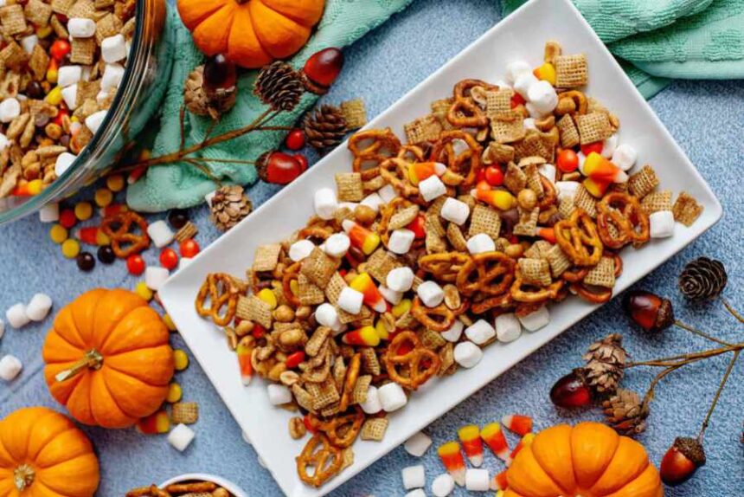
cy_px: 248
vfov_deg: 27.0
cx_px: 372
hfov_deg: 39.6
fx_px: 1034
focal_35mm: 50
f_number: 6.3
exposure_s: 1/200
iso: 500
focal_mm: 50
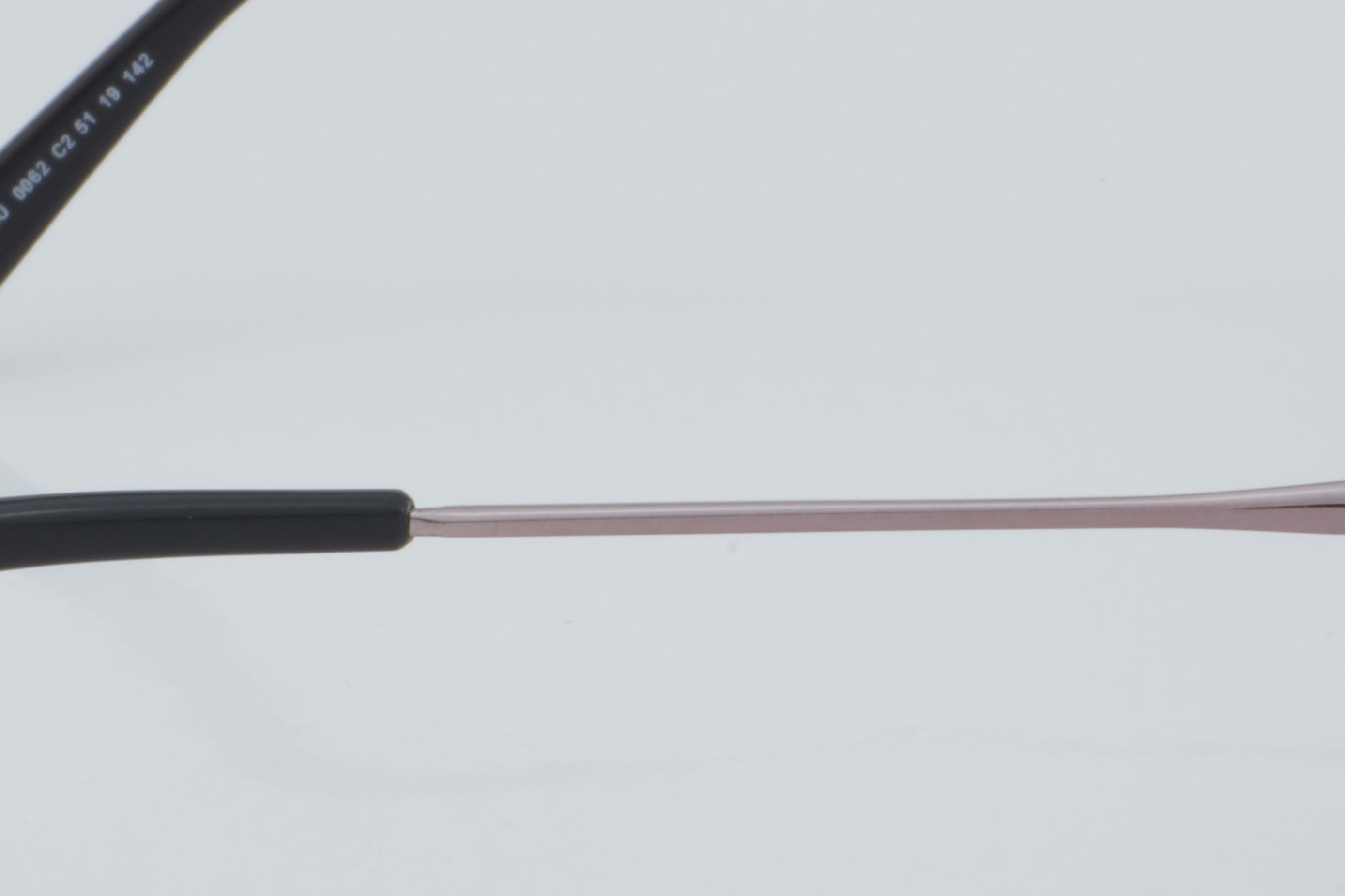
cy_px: 471
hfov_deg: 12.7
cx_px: 825
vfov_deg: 8.5
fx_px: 6052
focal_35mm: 162
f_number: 32
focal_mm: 50
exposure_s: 1/3
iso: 100
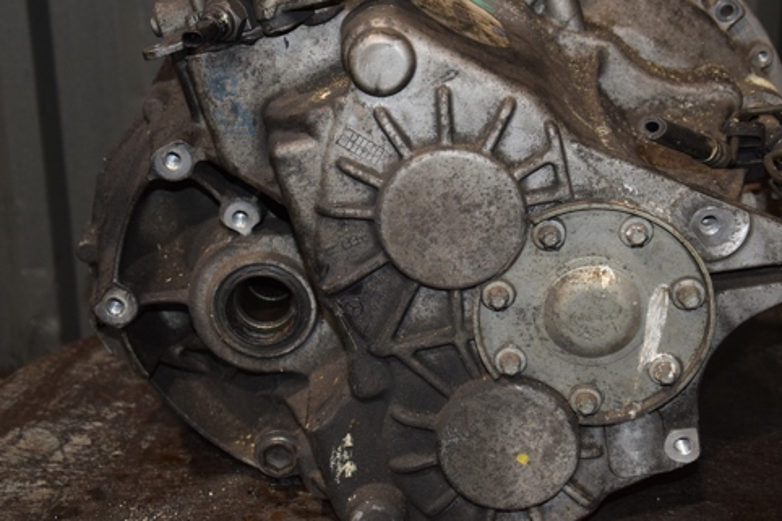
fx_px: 1513
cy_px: 195
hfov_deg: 29.0
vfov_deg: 19.5
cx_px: 372
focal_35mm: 70
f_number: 5
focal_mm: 35
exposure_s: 1/60
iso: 800
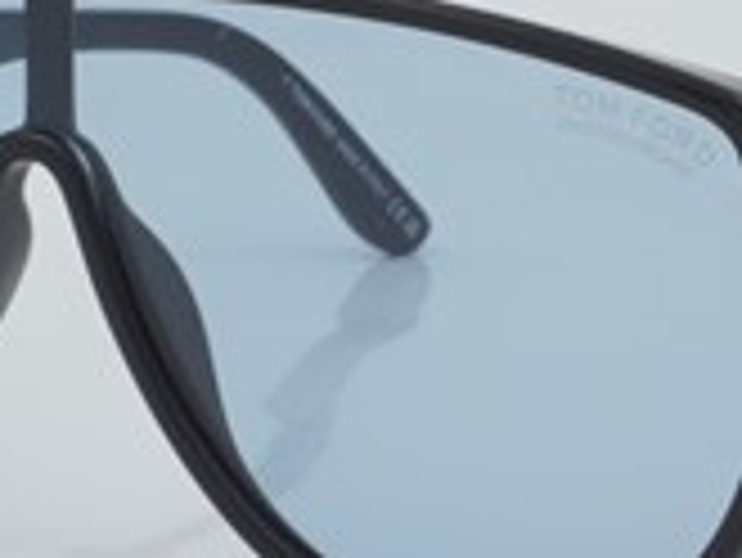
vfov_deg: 8.5
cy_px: 297
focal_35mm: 175
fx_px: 3754
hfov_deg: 11.3
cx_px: 418
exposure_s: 1/4
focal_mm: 50
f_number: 29
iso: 100
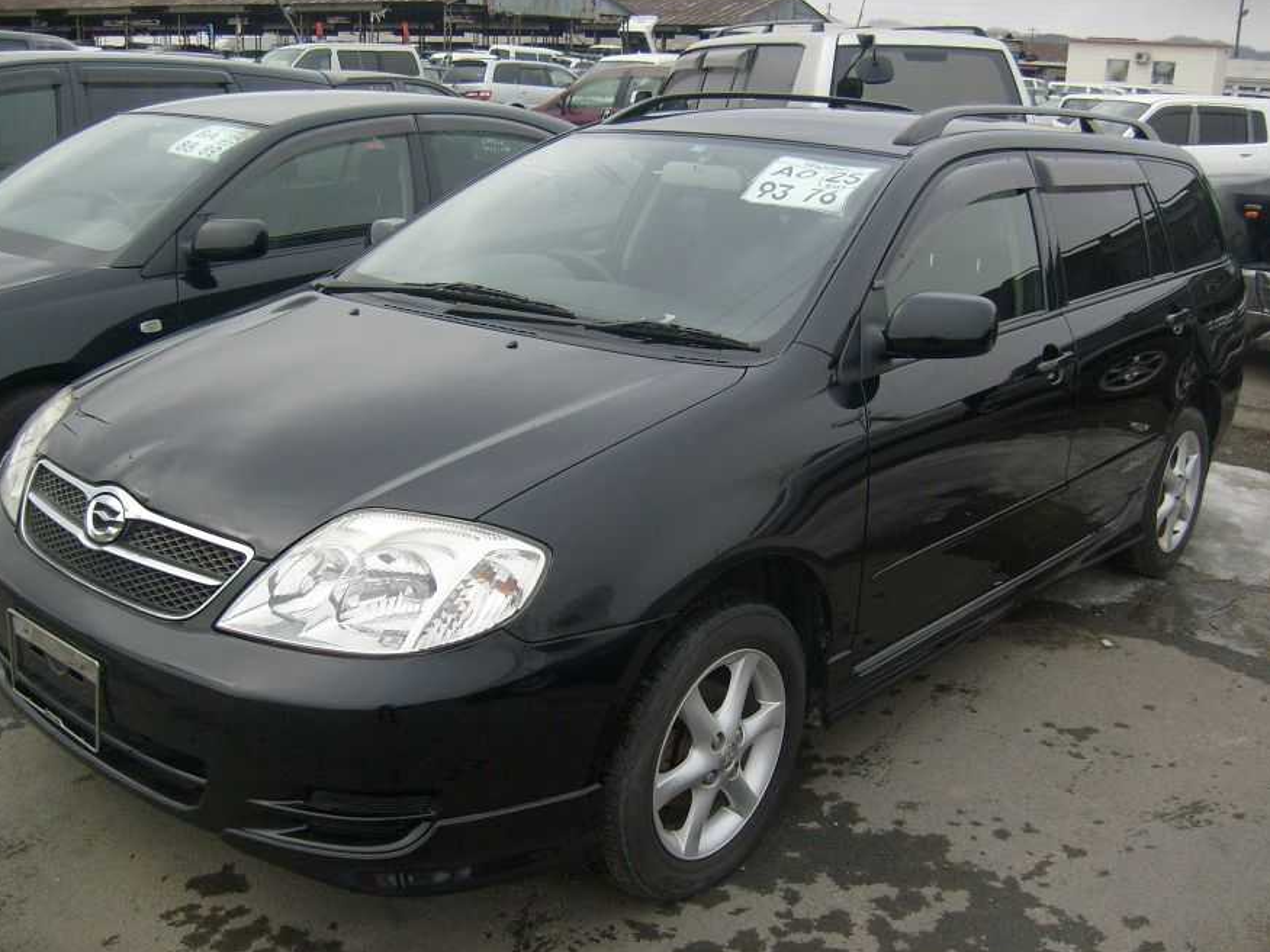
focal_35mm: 36
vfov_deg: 39.6
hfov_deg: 51.4
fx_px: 1321
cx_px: 620
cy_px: 481
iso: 80
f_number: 7.1
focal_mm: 5.8
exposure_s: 1/125
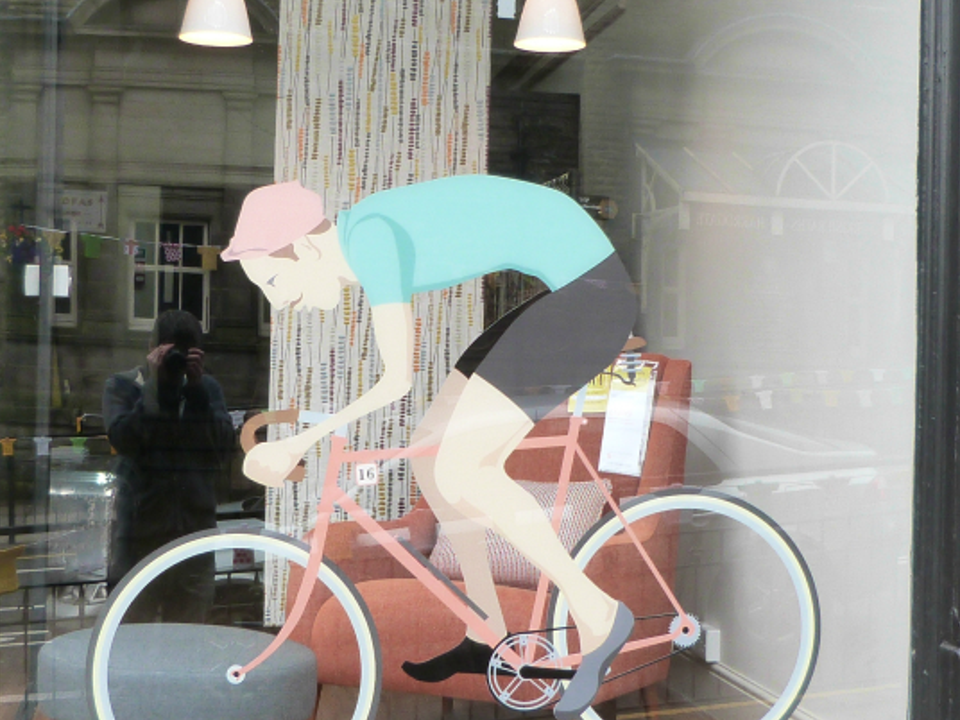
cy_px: 368
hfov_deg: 52.5
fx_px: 971
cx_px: 418
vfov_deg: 40.7
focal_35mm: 35
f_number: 2.8
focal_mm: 4.5
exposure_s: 1/60
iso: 160
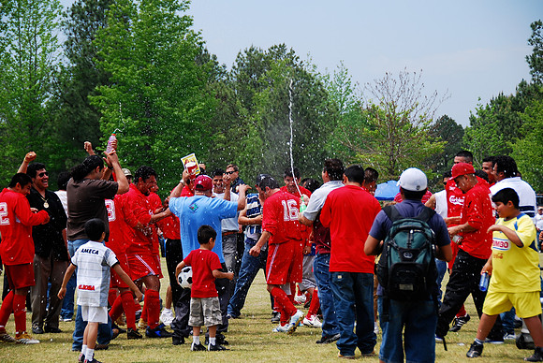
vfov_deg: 11.2
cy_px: 182
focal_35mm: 123
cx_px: 272
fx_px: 1857
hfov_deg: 16.6
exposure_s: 1/320
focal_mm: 82
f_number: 5.3
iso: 100
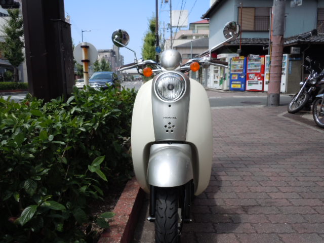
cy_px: 122
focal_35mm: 28
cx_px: 162
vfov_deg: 49.7
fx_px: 262
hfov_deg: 63.4
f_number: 3.7
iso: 100
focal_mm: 5
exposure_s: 1/500
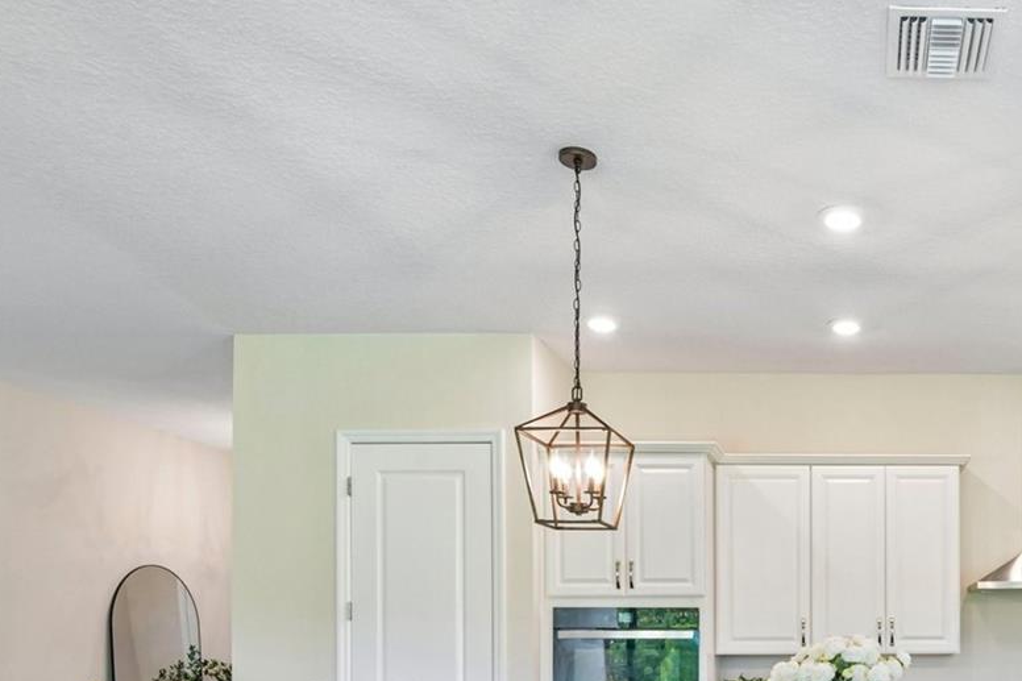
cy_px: 660
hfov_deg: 51.4
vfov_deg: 36.5
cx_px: 897
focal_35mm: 33
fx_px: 937
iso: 400
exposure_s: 1/25
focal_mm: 16
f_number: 8
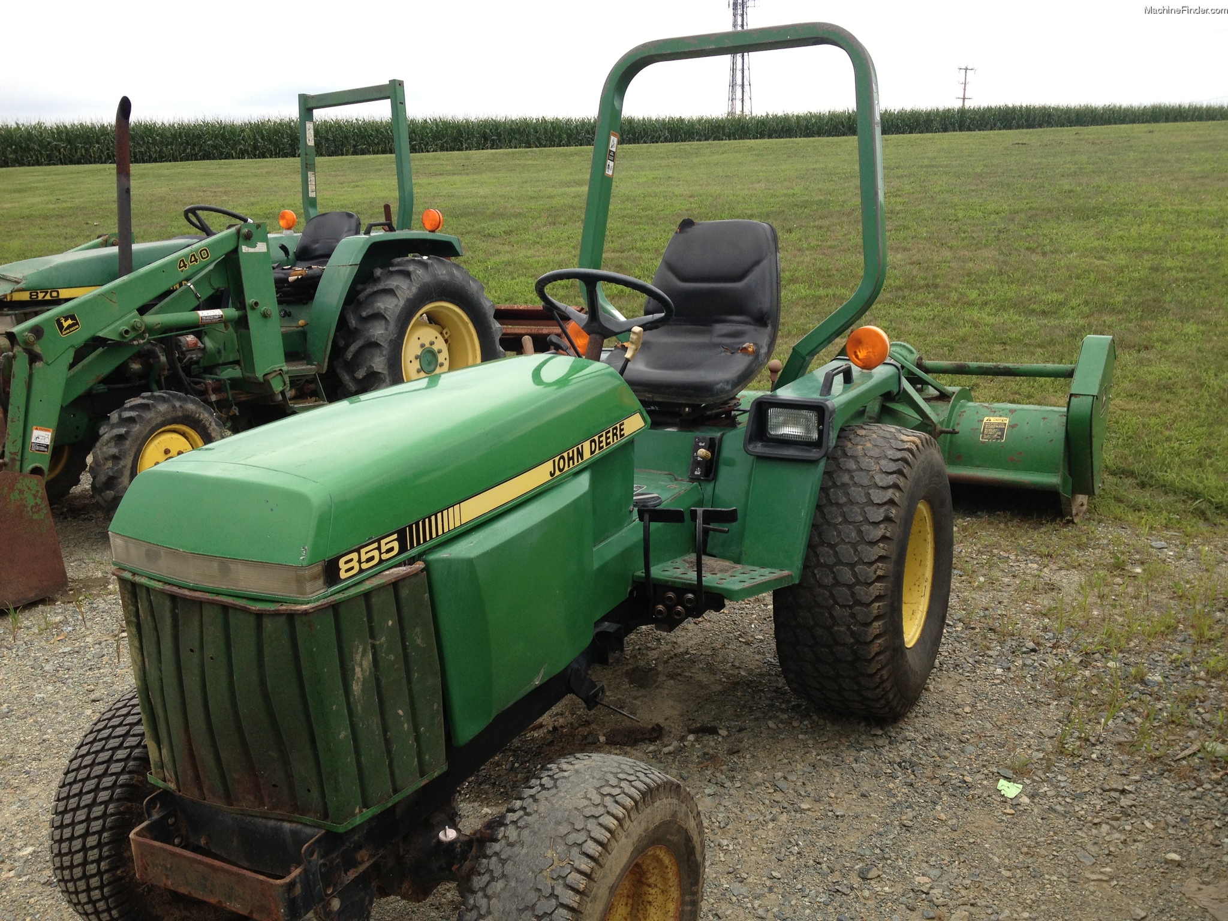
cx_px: 614
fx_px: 1242
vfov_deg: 40.7
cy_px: 460
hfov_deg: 52.6
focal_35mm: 35
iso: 50
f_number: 2.4
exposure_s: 1/452
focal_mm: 4.28
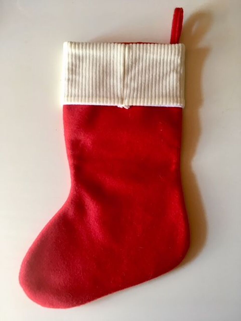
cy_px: 160
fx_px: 269
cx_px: 120
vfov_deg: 61.7
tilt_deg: -81.6
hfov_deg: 48.2
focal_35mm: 29
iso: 80
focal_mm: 4.15
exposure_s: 1/33
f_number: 2.2
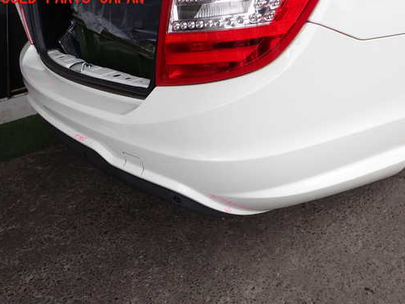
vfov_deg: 46.7
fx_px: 351
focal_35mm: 30
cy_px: 170
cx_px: 240
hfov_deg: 59.5
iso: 100
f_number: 2.8
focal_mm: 4.5
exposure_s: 1/100
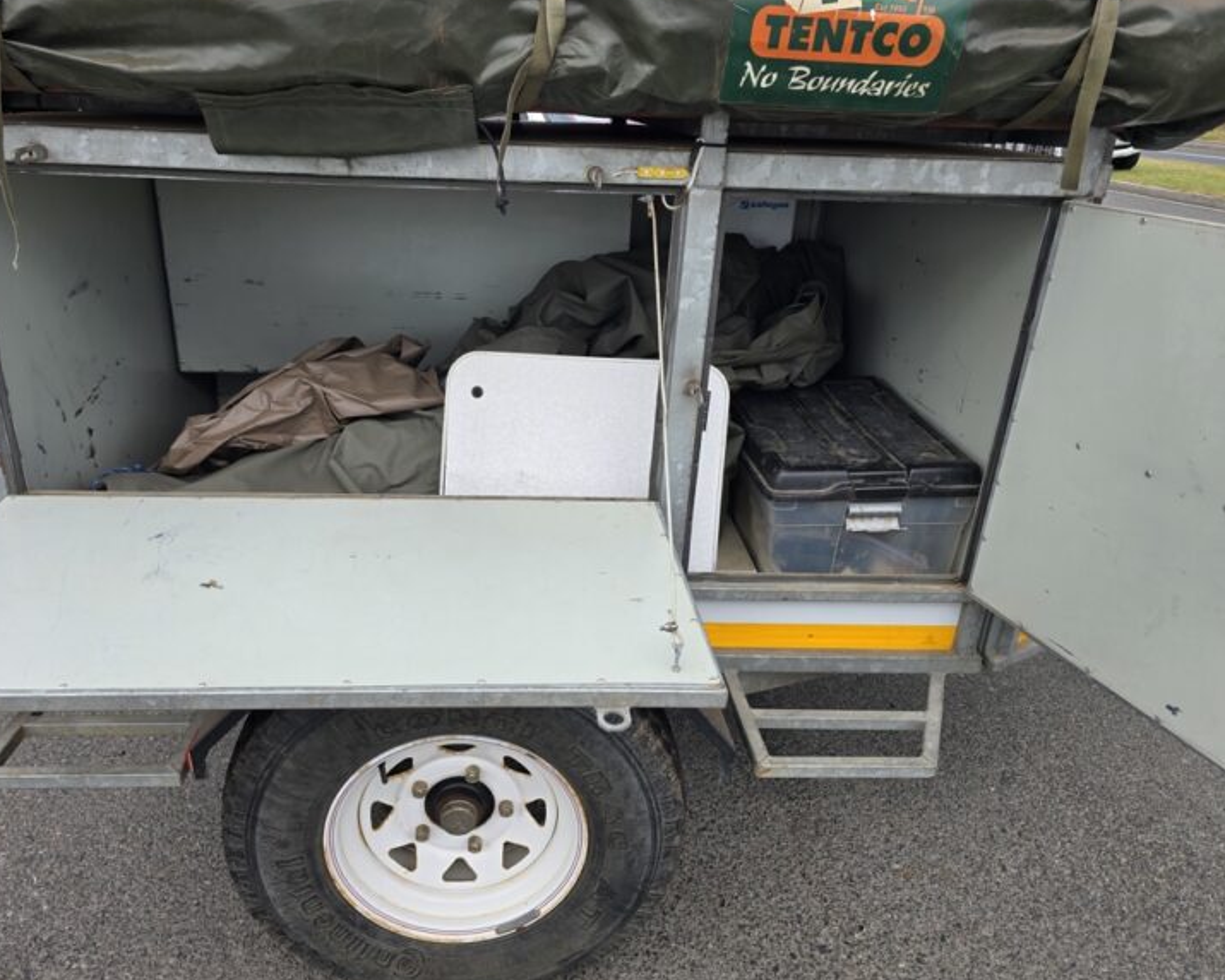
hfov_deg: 67.9
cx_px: 552
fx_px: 906
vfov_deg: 56.8
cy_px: 486
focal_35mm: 25
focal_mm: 6.3
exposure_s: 1/392
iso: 12
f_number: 1.7
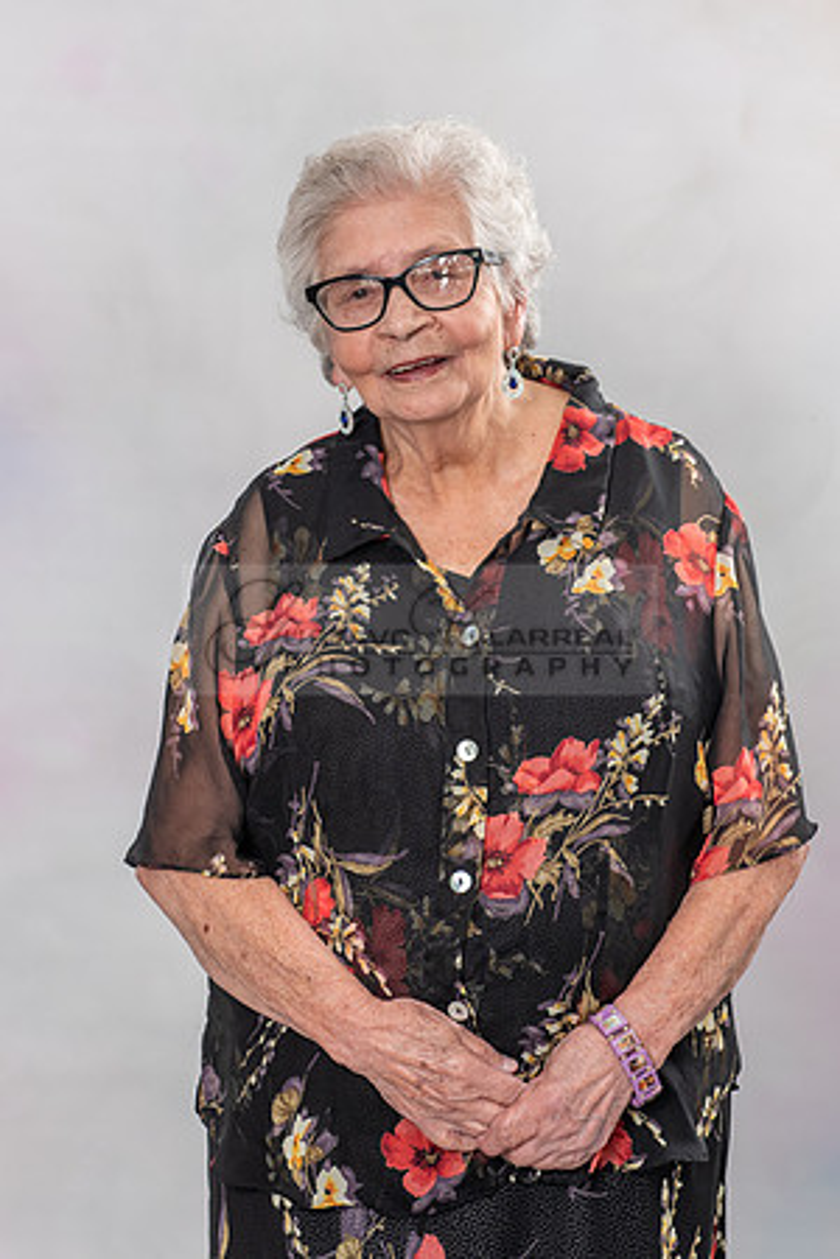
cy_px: 566
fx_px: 3582
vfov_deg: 19.9
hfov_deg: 13.4
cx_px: 400
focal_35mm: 102
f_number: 5.6
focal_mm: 62
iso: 200
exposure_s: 1/125
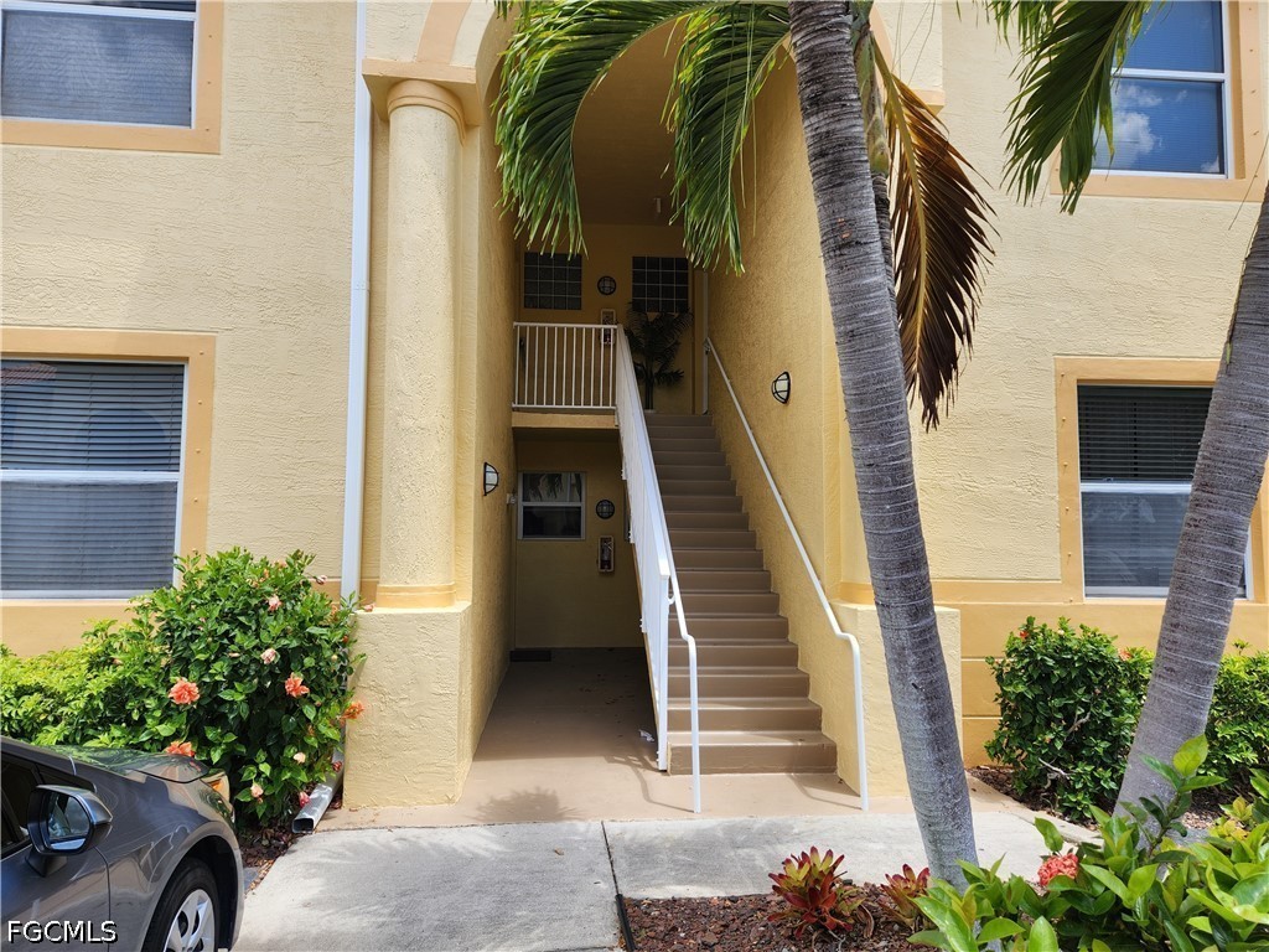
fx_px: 843
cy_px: 476
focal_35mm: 23
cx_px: 634
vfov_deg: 58.9
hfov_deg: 73.9
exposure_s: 1/470
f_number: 1.8
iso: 20
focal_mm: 5.4
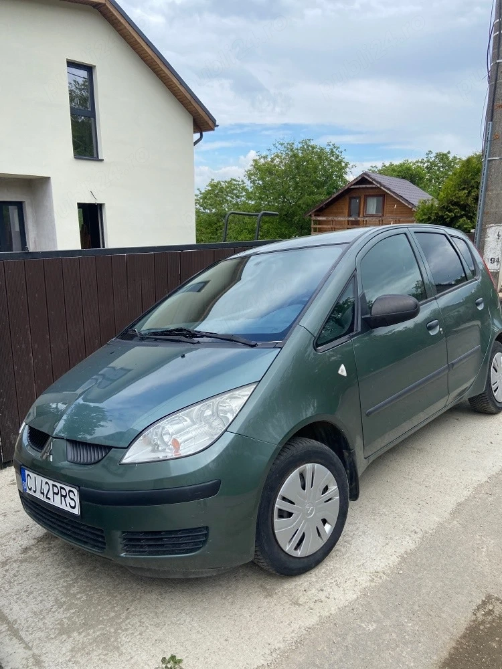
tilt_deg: -12.1
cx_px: 251
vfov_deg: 67.3
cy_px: 334
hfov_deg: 53.1
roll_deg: -0.3
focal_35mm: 26
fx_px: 503
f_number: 1.8
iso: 32
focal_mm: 4.25
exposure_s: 1/1678
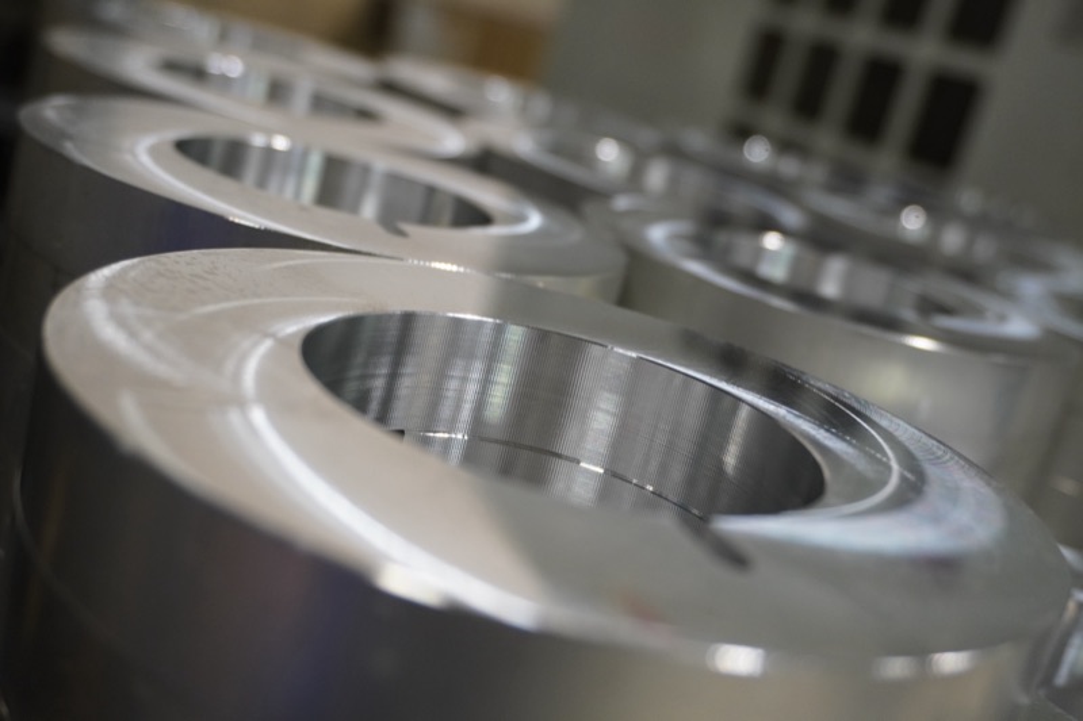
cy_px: 360
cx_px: 542
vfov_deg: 31.9
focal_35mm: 42
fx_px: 1263
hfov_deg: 46.4
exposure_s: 1/60
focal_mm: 28
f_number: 4.5
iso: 1000
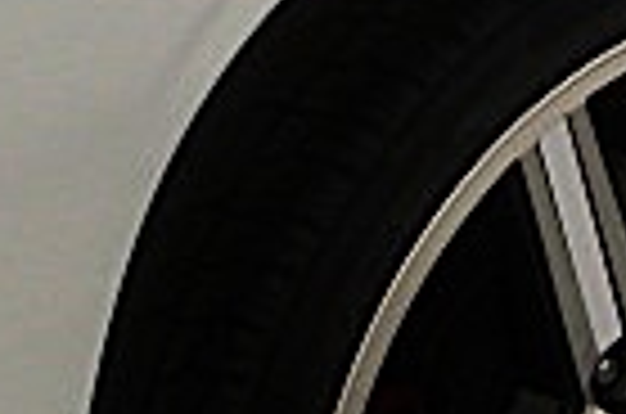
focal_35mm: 173
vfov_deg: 7.9
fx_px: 3001
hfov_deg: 11.9
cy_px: 4
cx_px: 383
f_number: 2.8
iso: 50
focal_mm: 6.3
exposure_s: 1/640
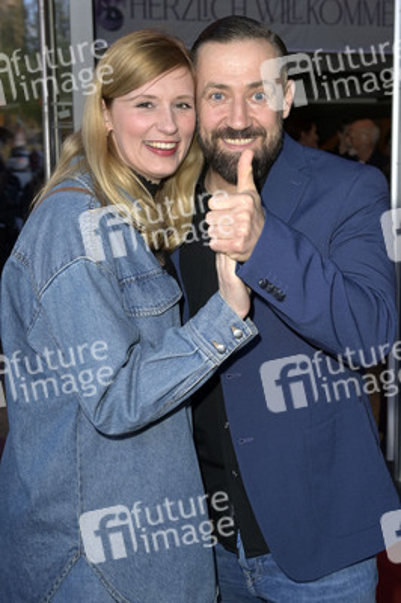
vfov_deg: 44.5
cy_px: 302
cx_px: 200
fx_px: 736
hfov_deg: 30.5
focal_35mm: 44
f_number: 5.6
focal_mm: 44
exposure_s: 1/160
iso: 500
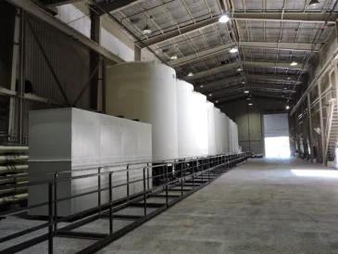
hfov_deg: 59.9
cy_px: 127
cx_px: 169
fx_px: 293
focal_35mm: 30
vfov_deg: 46.8
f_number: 3.1
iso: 140
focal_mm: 5.4
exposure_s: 1/30
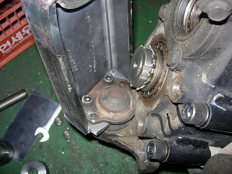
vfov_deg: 37.7
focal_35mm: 38
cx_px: 116
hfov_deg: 49.0
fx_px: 255
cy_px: 87
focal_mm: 7.8
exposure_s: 1/64
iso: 79
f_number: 2.8
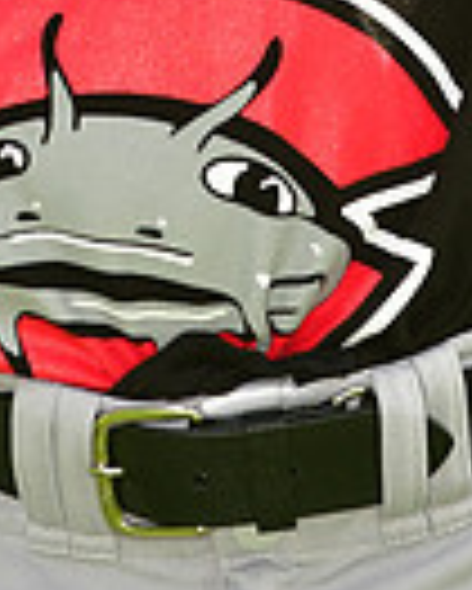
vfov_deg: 1.8
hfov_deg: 1.5
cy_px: -604
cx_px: 200
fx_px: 18436
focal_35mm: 1057
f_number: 5
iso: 200
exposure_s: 1/640
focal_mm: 170
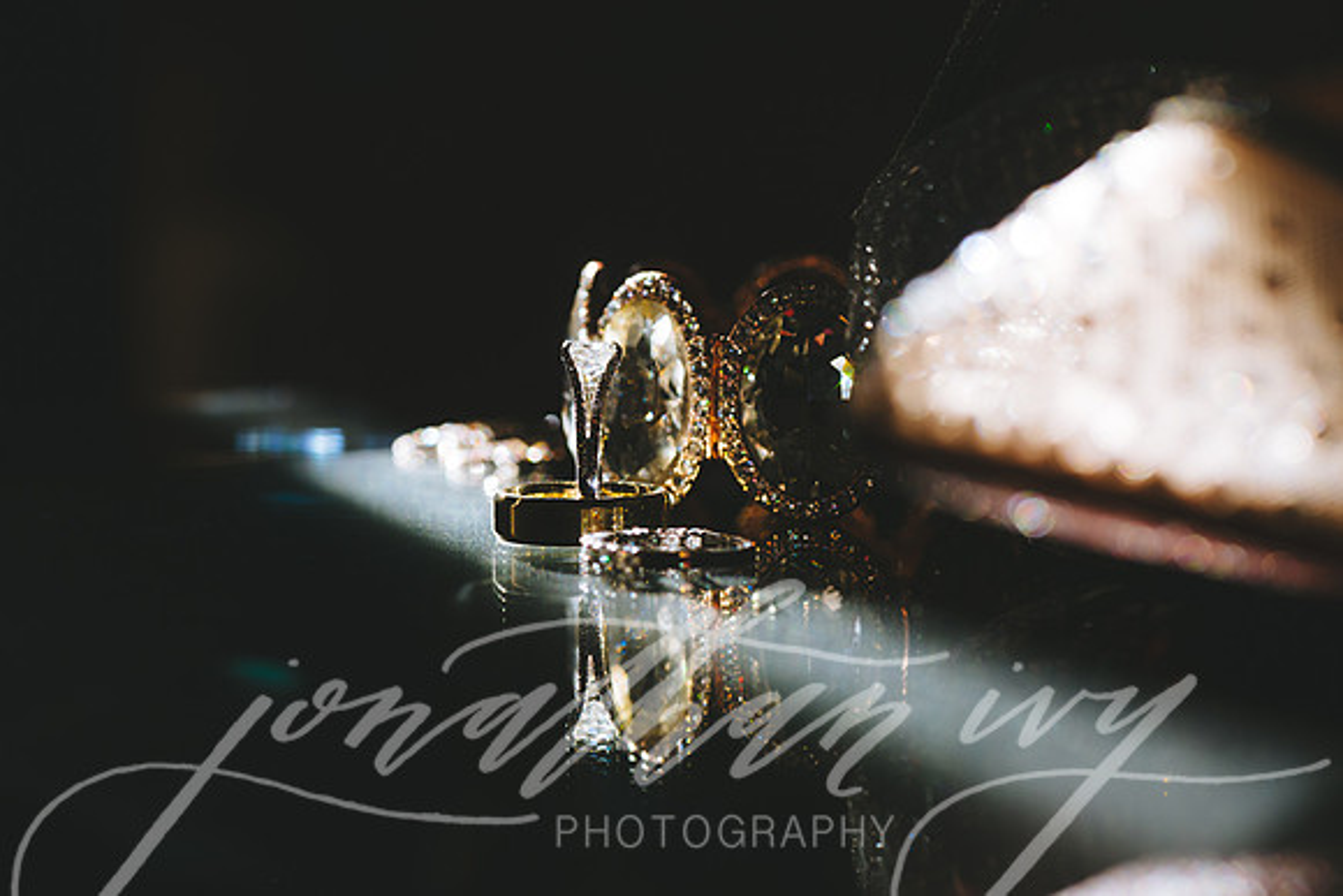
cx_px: 672
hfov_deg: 19.5
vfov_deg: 13.0
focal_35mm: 105
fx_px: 3918
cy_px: 448
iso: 400
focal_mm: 105
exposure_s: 1/160
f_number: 10
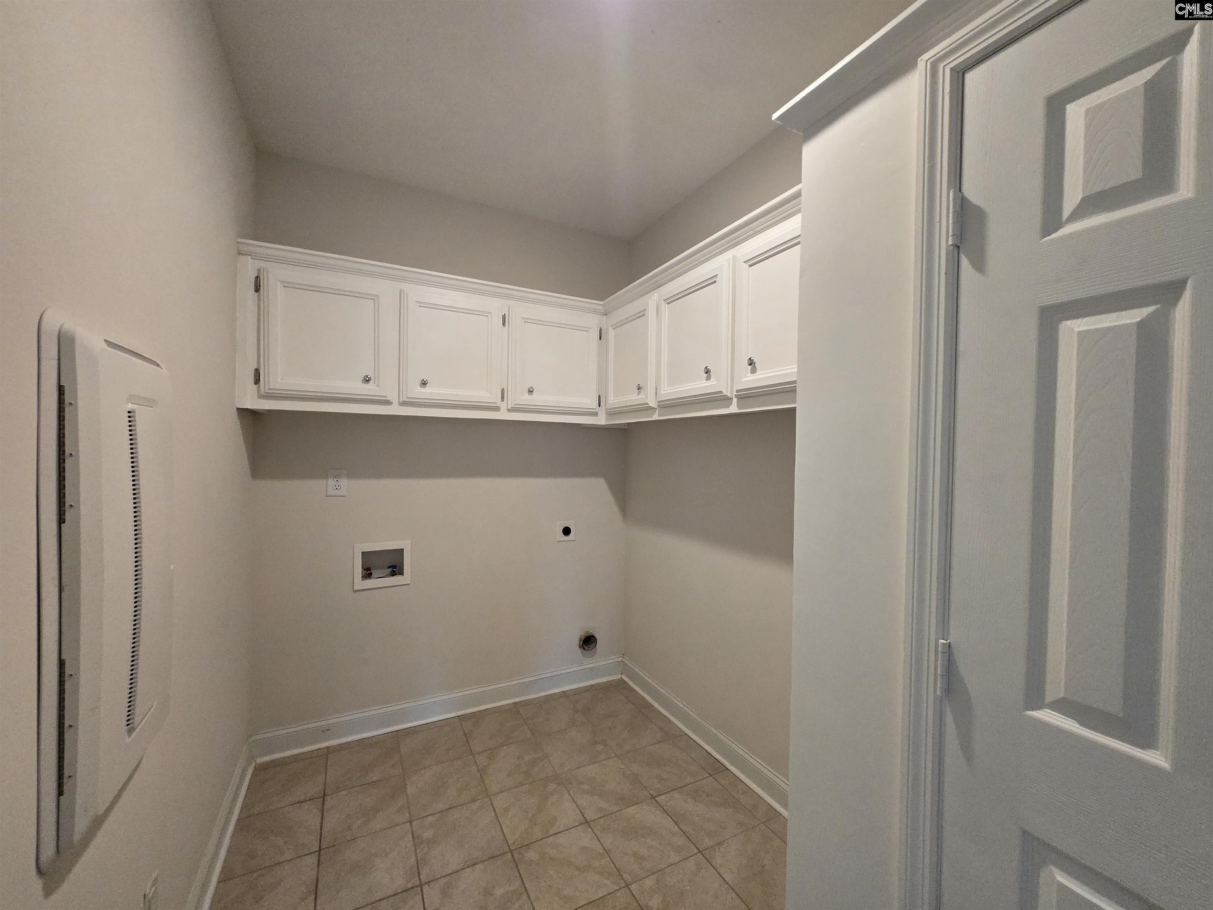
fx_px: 455
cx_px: 606
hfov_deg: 106.2
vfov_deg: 89.9
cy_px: 455
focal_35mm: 13
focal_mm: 1.7
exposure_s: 1/60.2
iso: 200
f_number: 2.2
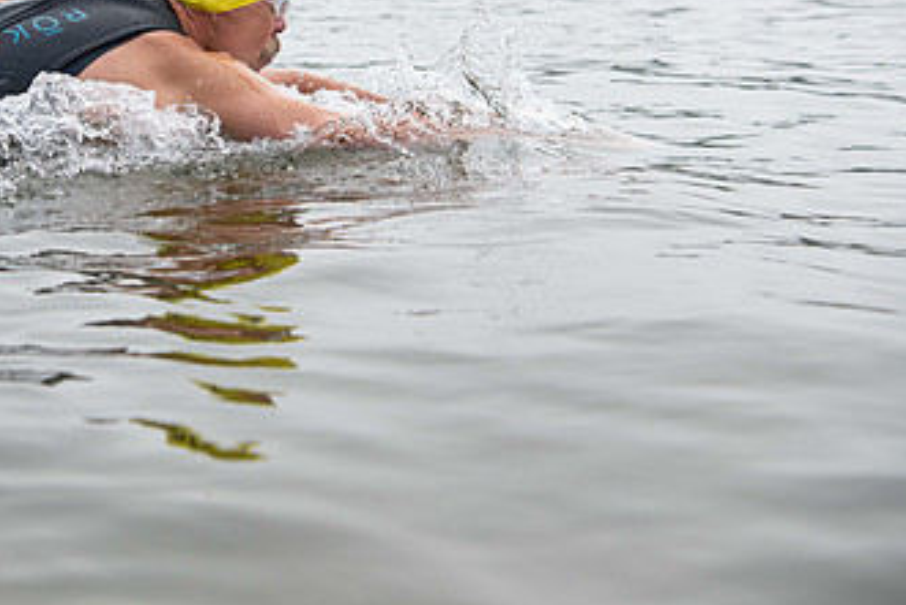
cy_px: 138
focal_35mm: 70
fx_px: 1762
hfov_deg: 28.5
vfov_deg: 19.3
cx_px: 244
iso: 320
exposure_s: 1/640
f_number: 4
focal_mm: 40
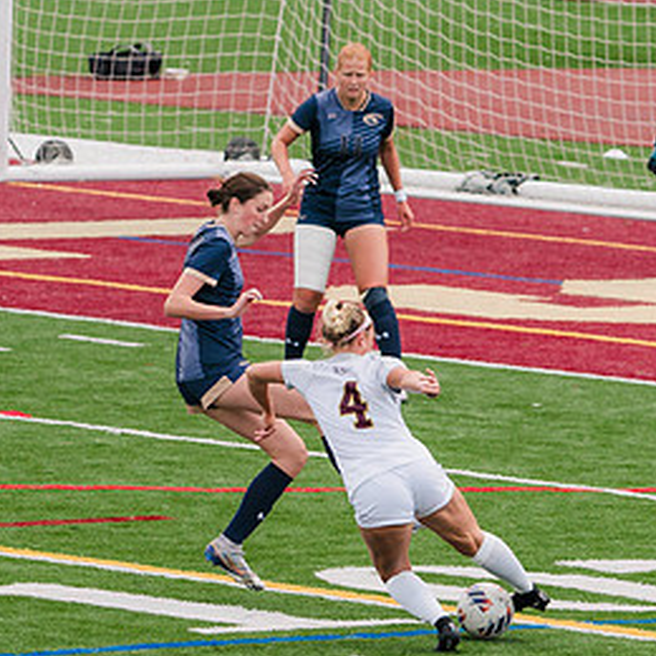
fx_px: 11578
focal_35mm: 540
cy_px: 422
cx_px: 349
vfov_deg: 3.2
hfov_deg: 3.2
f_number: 5.6
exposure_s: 1/1600
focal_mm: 205
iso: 640
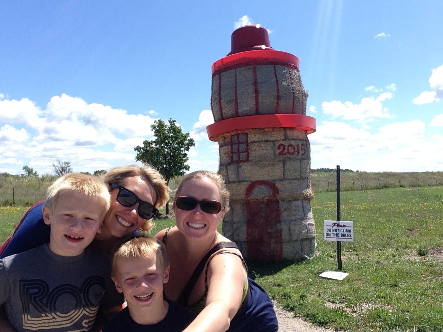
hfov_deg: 55.4
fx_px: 422
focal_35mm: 33
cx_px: 222
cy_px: 166
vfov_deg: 42.9
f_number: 2.4
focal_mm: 2.15
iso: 50
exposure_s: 1/1546
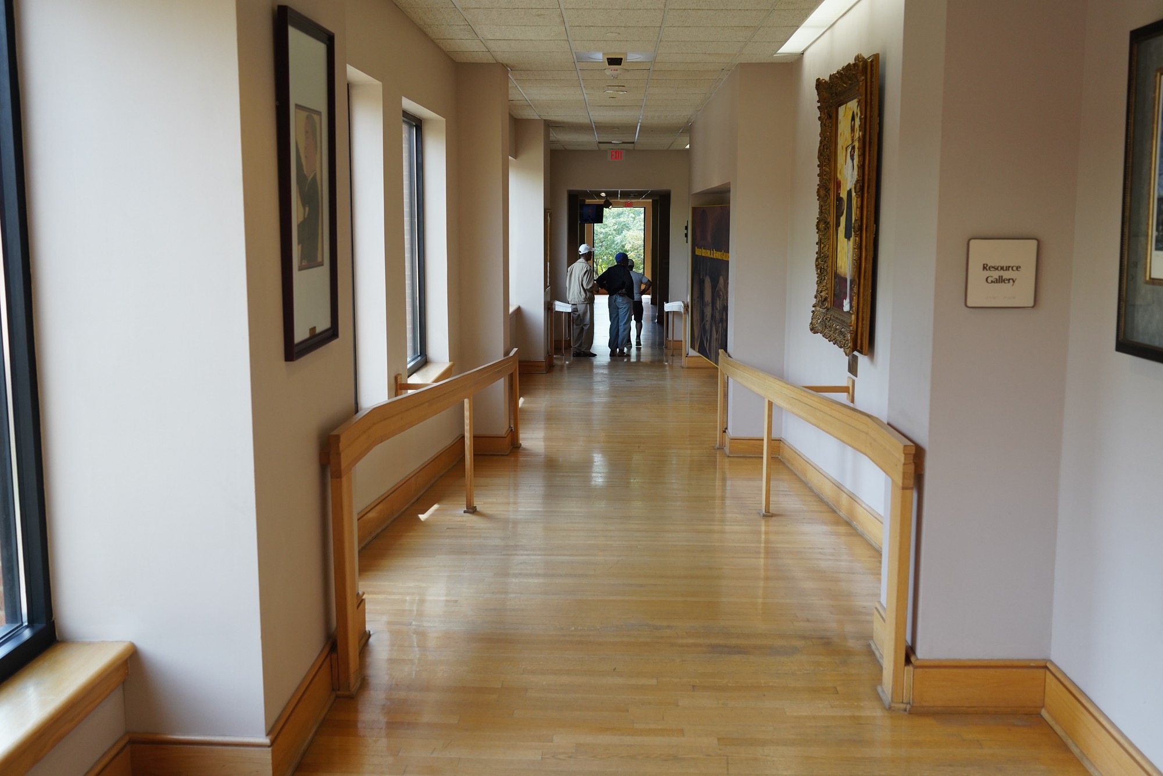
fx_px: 1098
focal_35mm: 34
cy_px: 388
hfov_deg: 55.8
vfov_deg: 38.9
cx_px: 582
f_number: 4.5
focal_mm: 34
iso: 800
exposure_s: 1/100
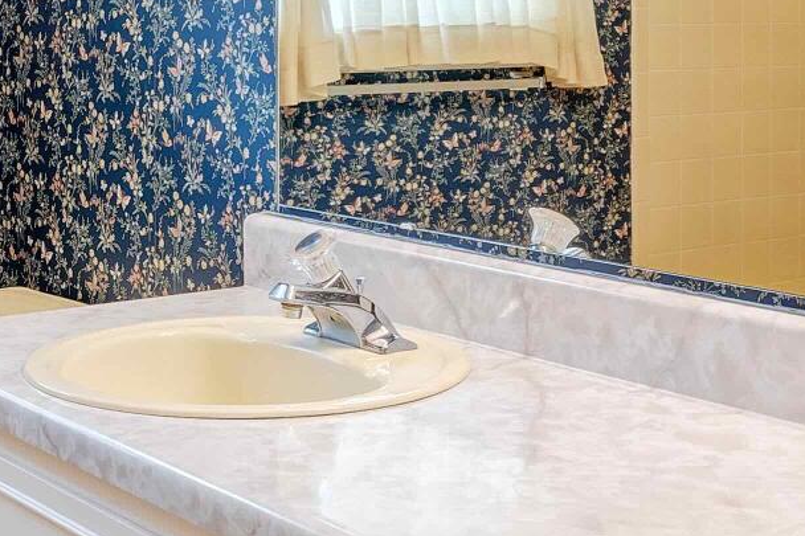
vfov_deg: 18.0
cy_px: 21
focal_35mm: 74
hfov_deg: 27.2
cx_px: 285
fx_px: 1654
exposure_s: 1/6
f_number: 9
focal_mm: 15
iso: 400
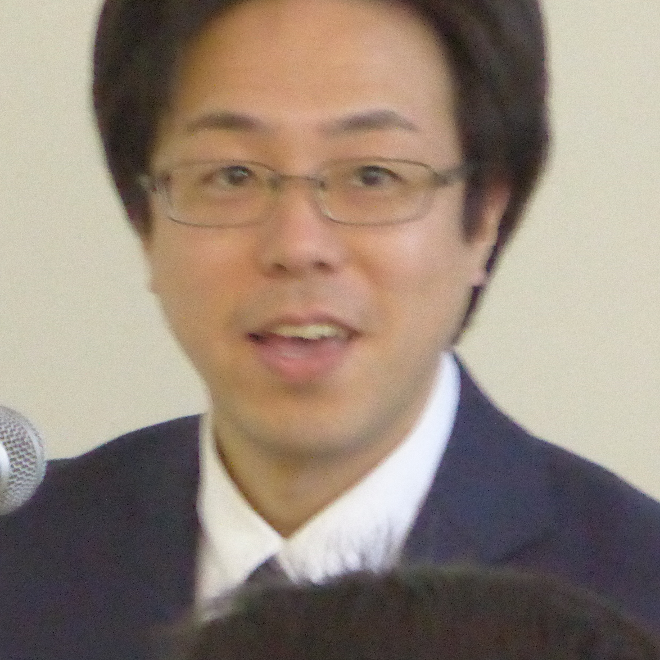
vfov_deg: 2.0
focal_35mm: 897
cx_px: 470
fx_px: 19349
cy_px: 252
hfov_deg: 2.0
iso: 3200
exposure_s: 1/40
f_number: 6
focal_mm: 83.4
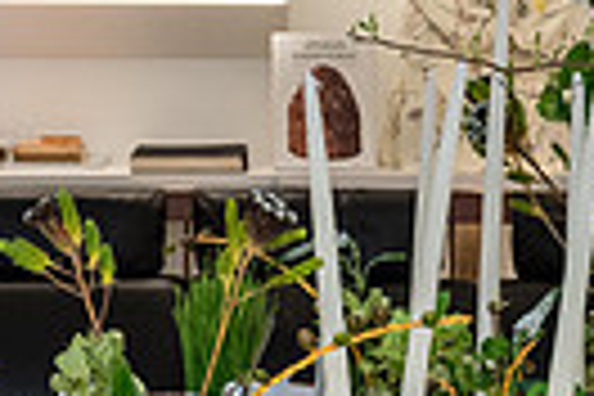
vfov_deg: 9.8
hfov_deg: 14.7
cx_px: 270
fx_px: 2310
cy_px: 254
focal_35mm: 140
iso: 1600
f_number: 4.5
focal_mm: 24
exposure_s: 1/250
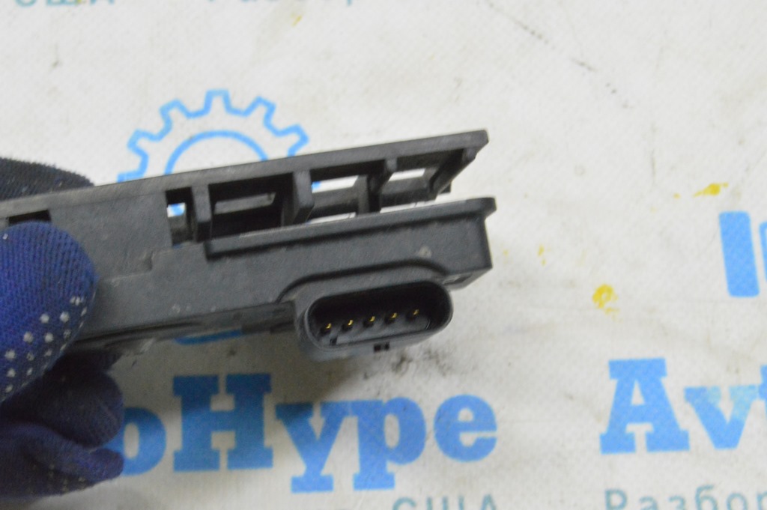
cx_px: 384
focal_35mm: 82
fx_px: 1756
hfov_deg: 24.6
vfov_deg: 16.5
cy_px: 255
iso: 6400
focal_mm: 55
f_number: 20
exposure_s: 1/15
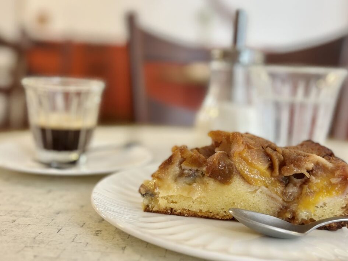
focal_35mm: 52
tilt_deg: -9.3
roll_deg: -3.6
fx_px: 523
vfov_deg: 28.0
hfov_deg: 36.8
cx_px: 165
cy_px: 139
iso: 160
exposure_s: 1/60
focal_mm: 6.86
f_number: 1.78
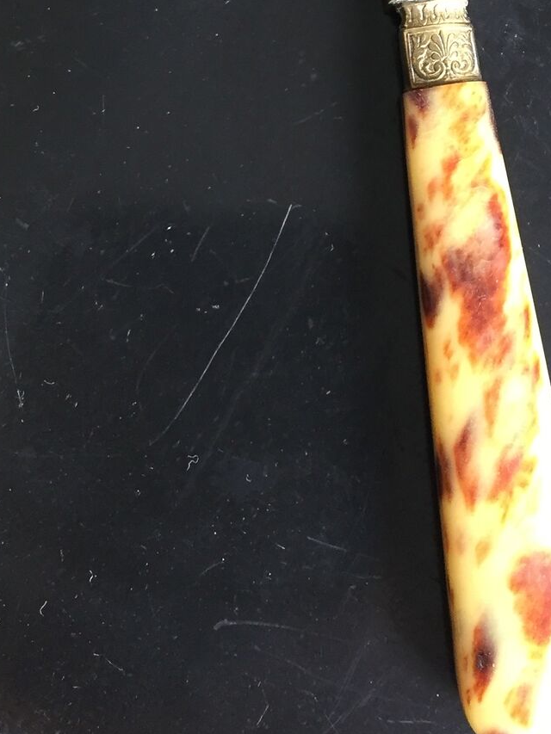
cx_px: 552
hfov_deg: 20.9
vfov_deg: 26.8
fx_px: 1443
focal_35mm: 68
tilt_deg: -77.4
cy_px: -22
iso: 125
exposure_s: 1/30
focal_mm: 4.15
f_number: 2.2
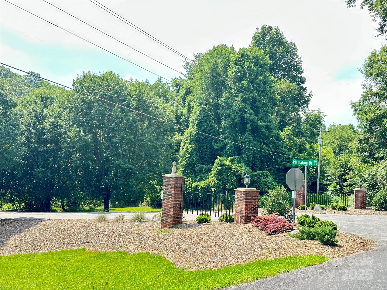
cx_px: 194
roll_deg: -1.9
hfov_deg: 39.7
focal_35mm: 48
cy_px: 145
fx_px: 537
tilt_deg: +2.2
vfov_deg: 30.3
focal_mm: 6.86
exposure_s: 1/454
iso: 64
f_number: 1.78
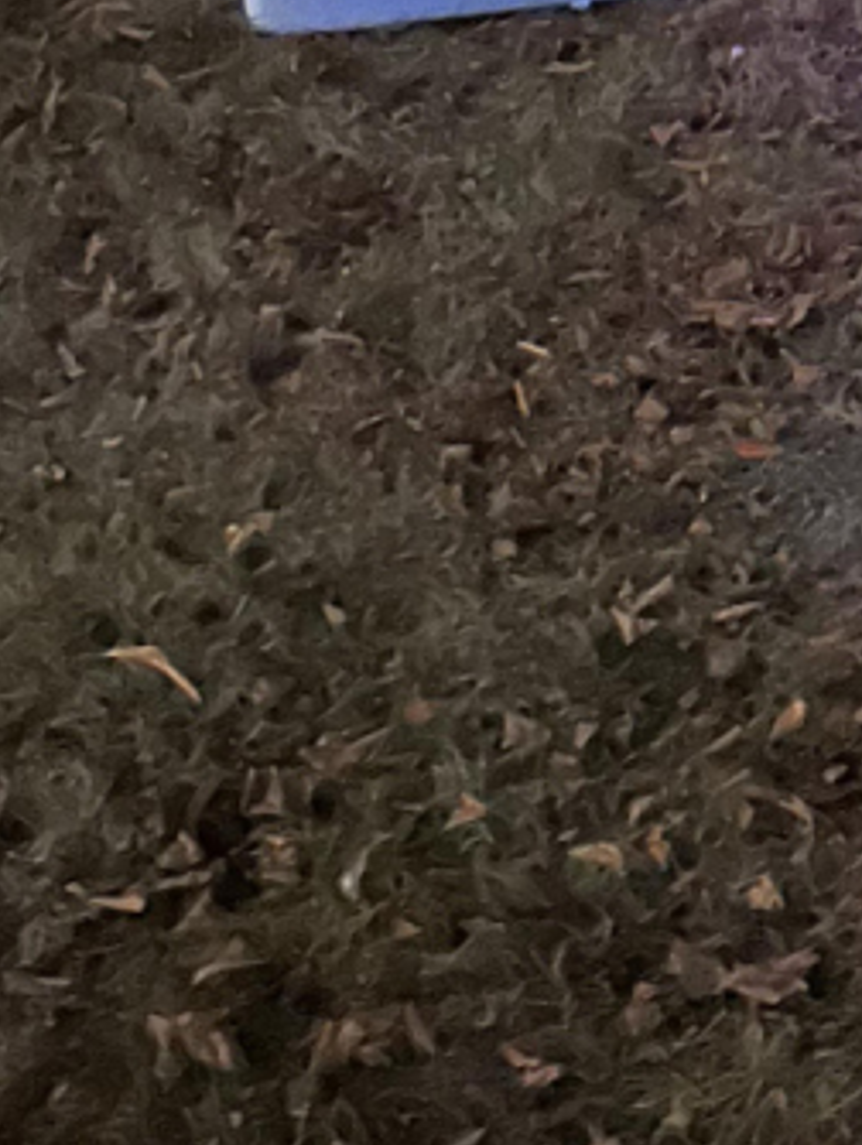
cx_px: 1091
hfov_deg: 15.2
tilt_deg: -13.1
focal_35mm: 93
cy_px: -328
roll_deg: +2.2
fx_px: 3082
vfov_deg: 19.5
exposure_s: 1/14
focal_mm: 5.7
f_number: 1.5
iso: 1600
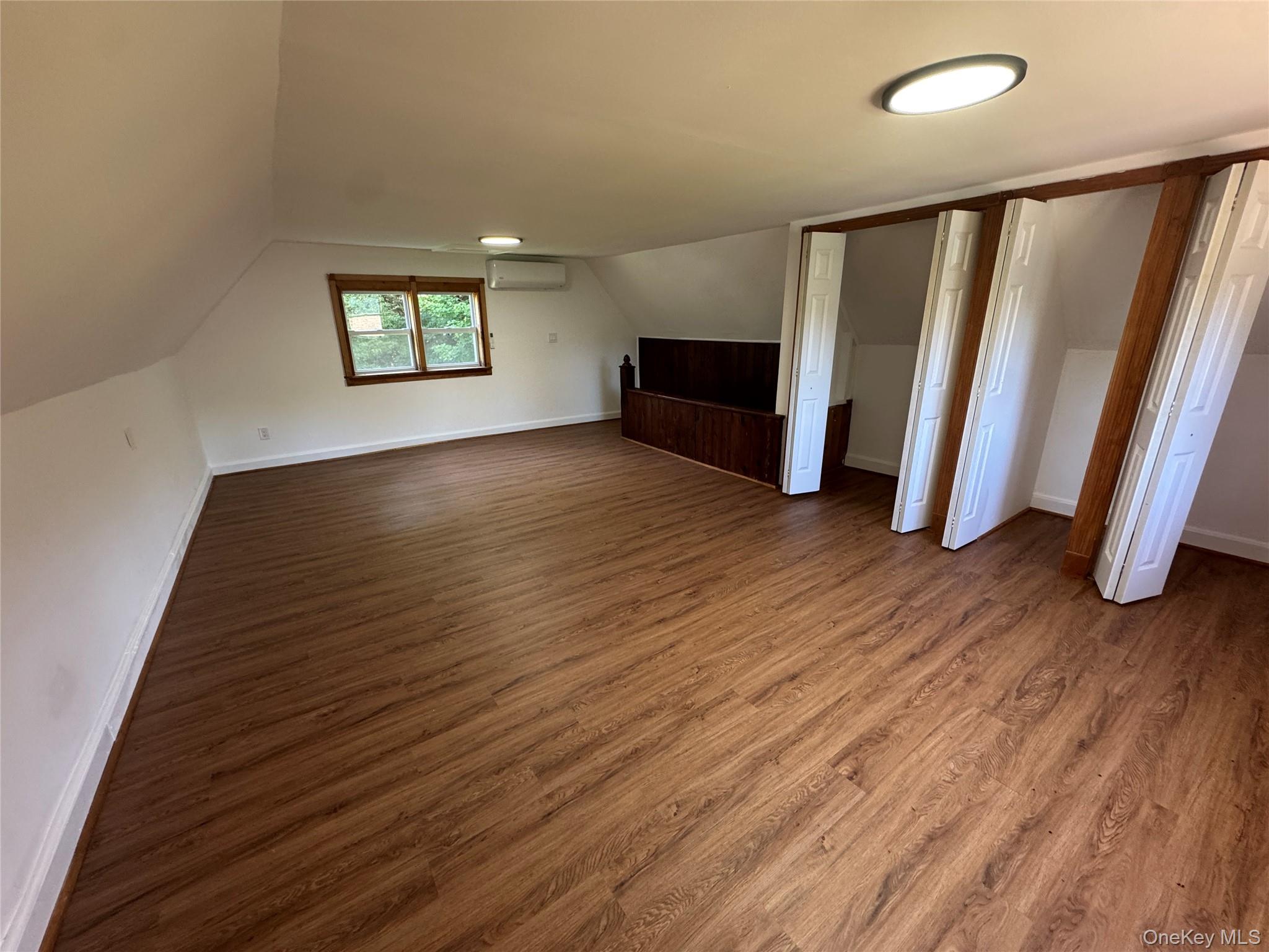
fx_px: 513
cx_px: 634
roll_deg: +0.7
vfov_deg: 85.7
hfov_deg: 102.1
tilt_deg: -18.1
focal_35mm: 14
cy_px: 476
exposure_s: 1/60
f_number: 2.2
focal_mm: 2.22
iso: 250
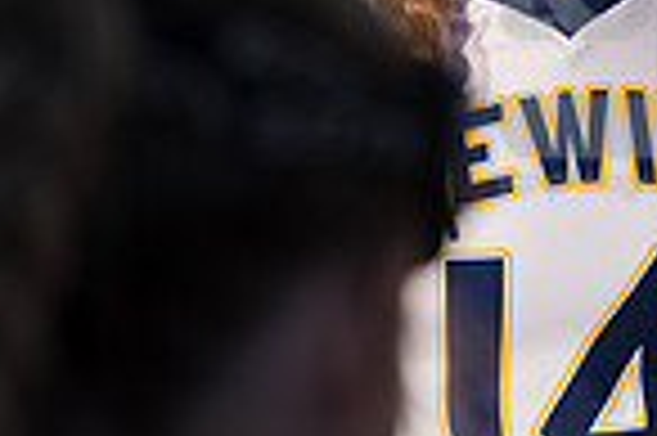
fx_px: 14492
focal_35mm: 795
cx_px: 639
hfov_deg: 2.6
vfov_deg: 1.7
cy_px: 38
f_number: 5.6
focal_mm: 200
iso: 250
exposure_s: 1/1250
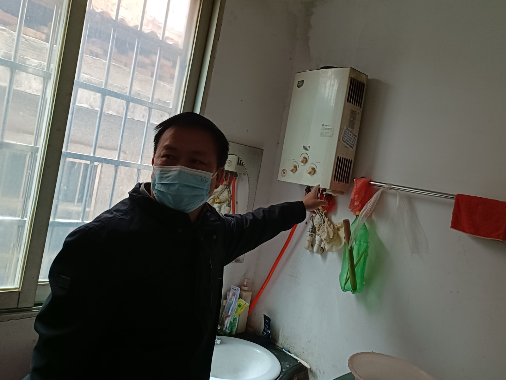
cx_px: 253
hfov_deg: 65.3
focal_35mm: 27
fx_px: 395
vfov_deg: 51.4
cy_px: 190
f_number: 1.9
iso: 848
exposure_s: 1/33.3
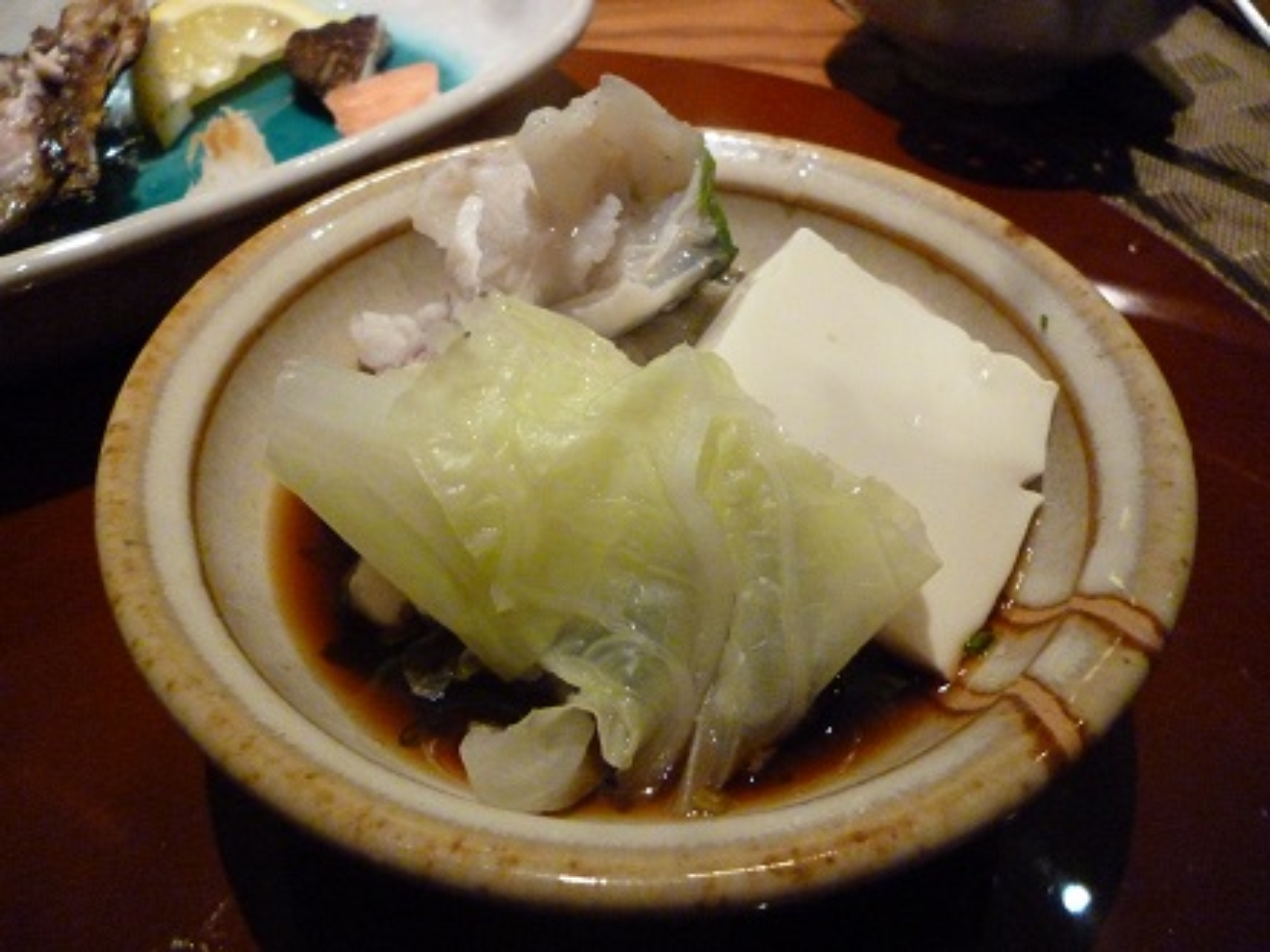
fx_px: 1027
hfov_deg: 63.4
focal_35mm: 28
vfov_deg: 49.7
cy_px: 476
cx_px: 635
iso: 800
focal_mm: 5
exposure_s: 1/40
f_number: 3.1
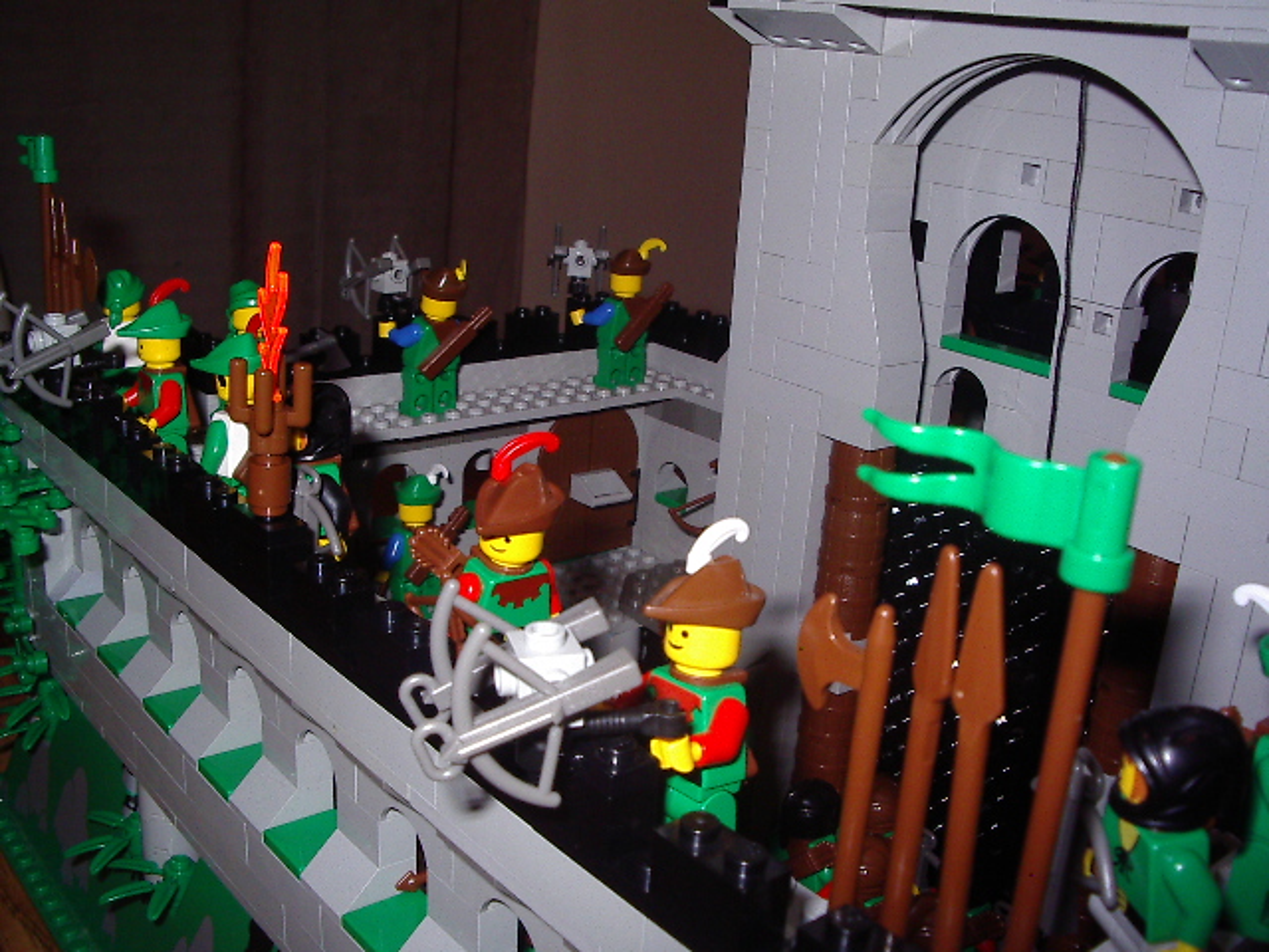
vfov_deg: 37.7
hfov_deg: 49.0
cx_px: 634
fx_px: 1393
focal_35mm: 38
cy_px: 476
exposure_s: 1/60
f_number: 4.8
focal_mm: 5.8
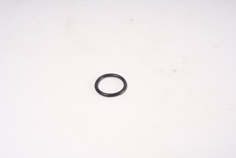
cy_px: 79
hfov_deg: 27.0
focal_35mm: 75
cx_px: 118
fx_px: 492
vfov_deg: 18.2
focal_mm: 75
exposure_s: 1/125
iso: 160
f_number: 13
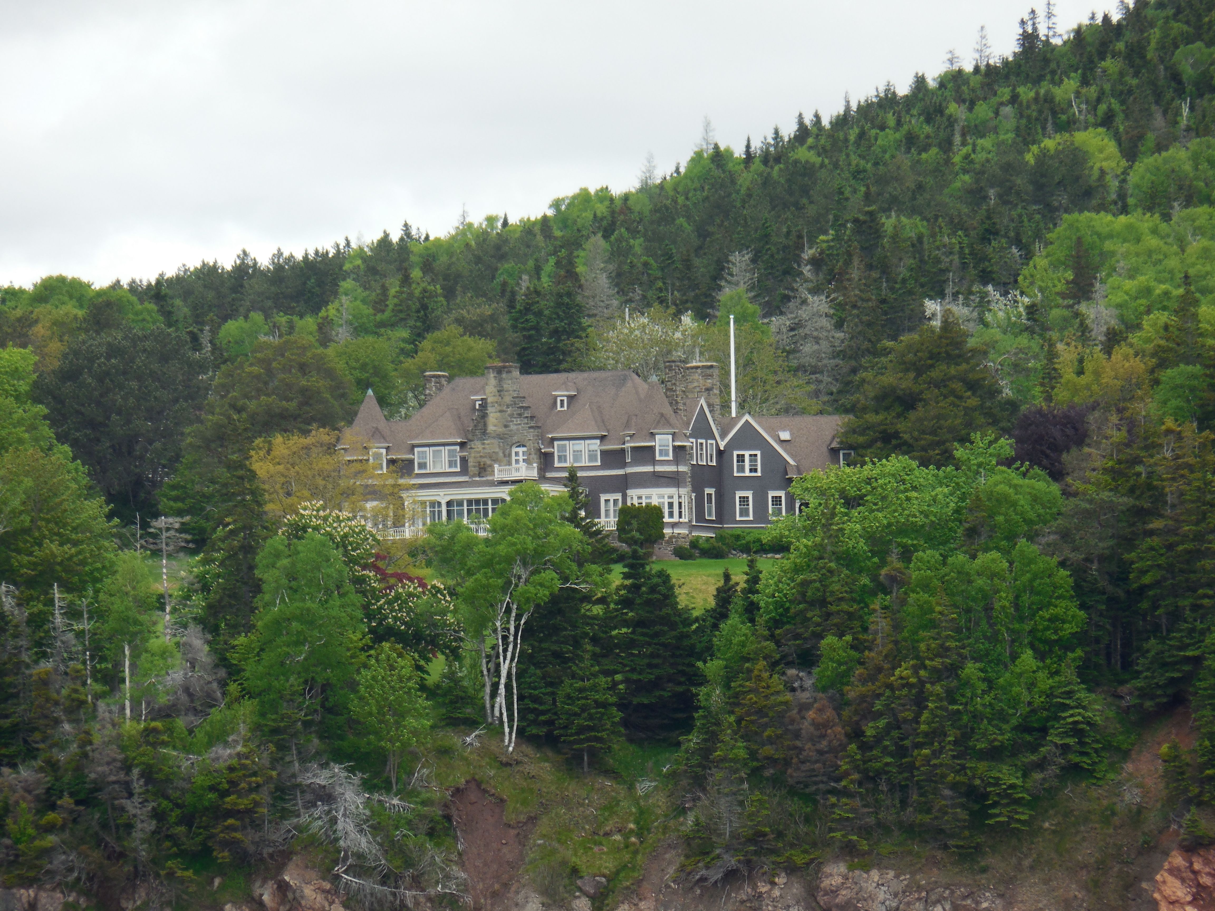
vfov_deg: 5.0
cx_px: 608
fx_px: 10530
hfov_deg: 6.6
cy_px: 456
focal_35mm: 300
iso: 125
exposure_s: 1/250
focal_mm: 54
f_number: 6.5
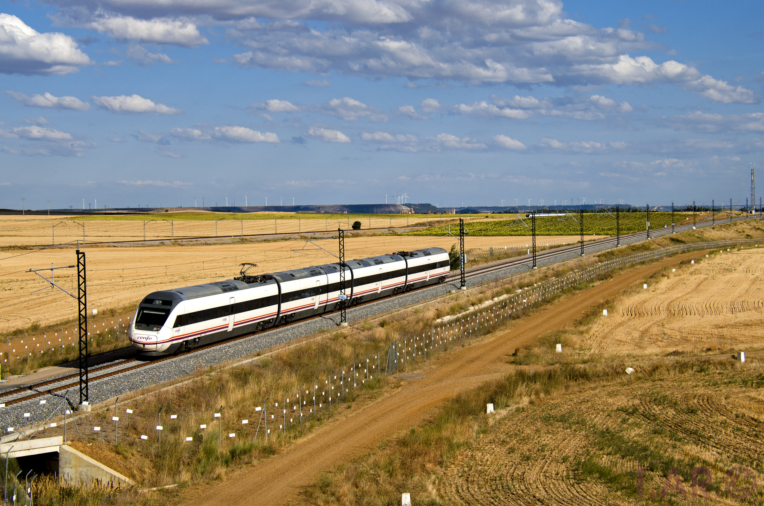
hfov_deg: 24.2
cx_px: 382
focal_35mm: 84
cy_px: 253
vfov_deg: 16.2
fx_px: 1779
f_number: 7.1
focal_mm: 56
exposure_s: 1/1000
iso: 200
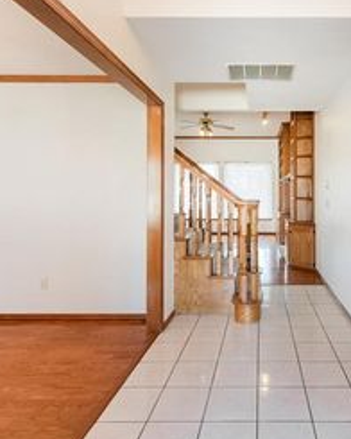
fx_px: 299
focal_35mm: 23
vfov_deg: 72.2
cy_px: 187
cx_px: 260
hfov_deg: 58.0
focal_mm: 12
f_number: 8
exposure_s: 1/4
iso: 50
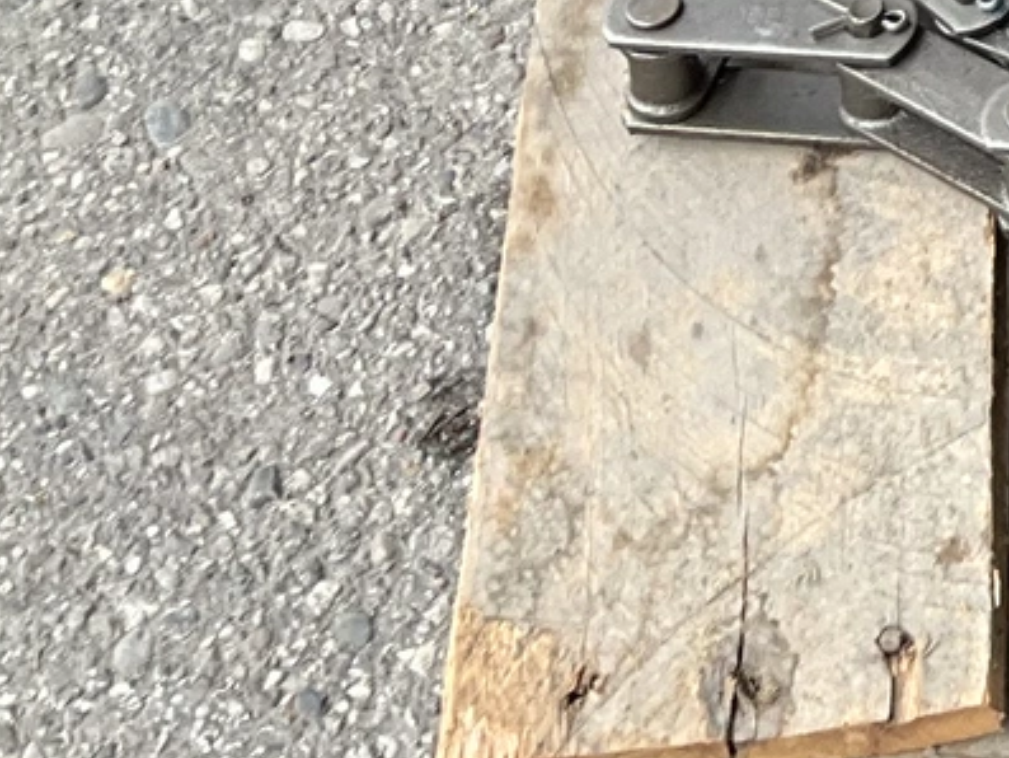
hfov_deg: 11.5
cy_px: -852
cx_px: 2323
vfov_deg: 9.4
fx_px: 4257
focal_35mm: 146
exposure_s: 1/141
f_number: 1.8
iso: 20
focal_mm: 3
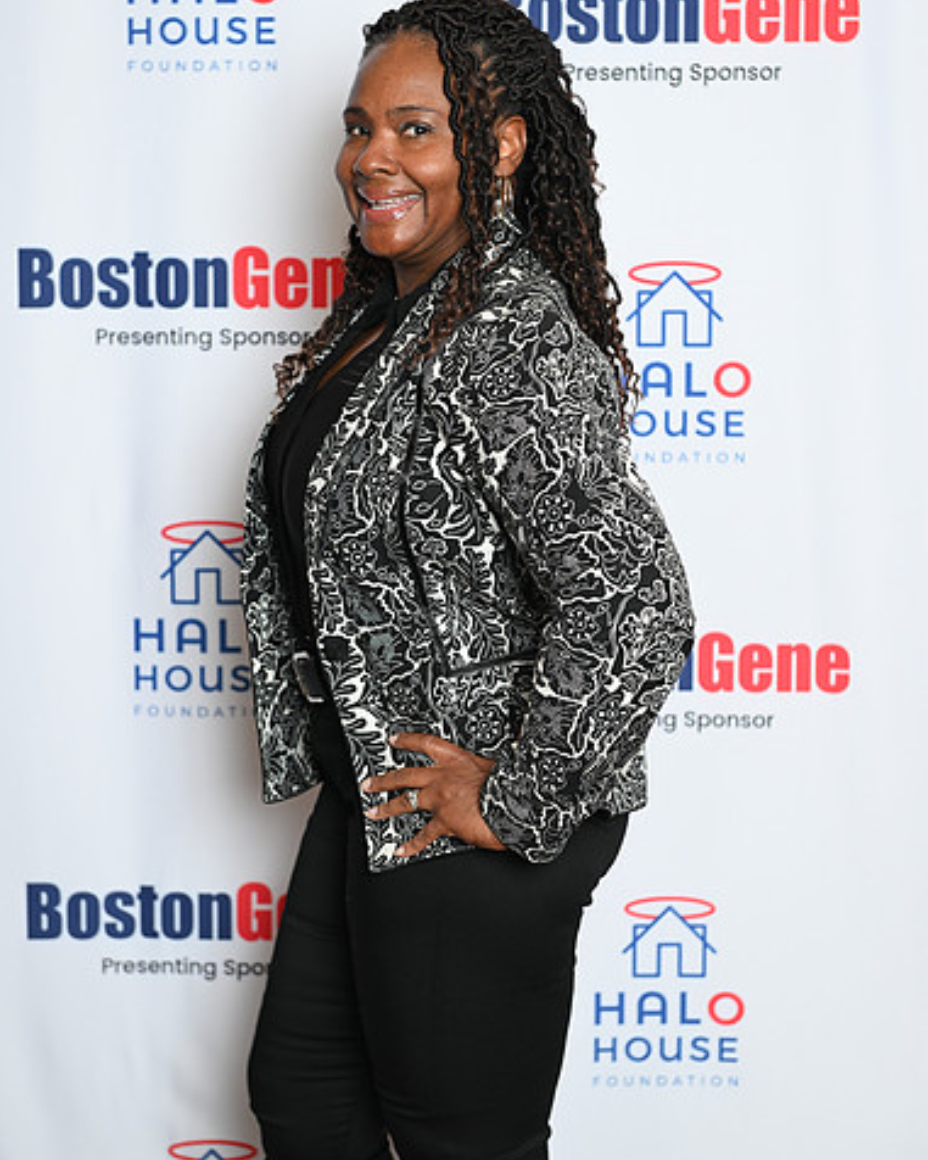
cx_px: 459
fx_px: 2746
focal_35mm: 80
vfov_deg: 23.8
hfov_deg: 19.2
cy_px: 519
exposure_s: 1/80
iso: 200
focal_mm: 70
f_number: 3.2
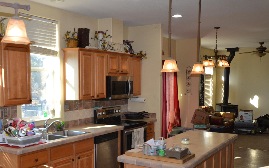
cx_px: 98
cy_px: 110
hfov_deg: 46.7
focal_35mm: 42
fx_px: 308
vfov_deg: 30.3
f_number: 4
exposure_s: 1/125
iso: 360
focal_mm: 20
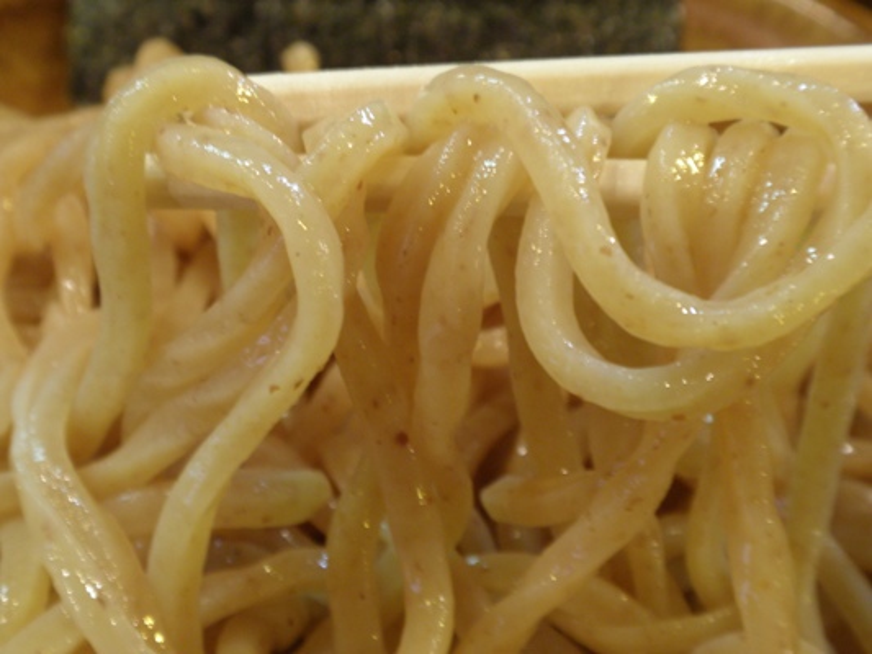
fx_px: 1310
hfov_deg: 36.8
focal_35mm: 52
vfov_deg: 28.0
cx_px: 436
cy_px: 327
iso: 100
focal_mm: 9.1
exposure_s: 1/3
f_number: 4.3
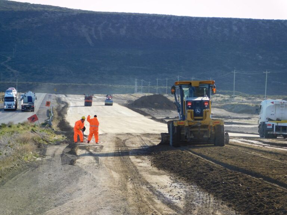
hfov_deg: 13.3
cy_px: 108
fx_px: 1227
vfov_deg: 10.0
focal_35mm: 148
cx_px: 144
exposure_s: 1/320
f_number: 5.1
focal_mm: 26.3
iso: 125
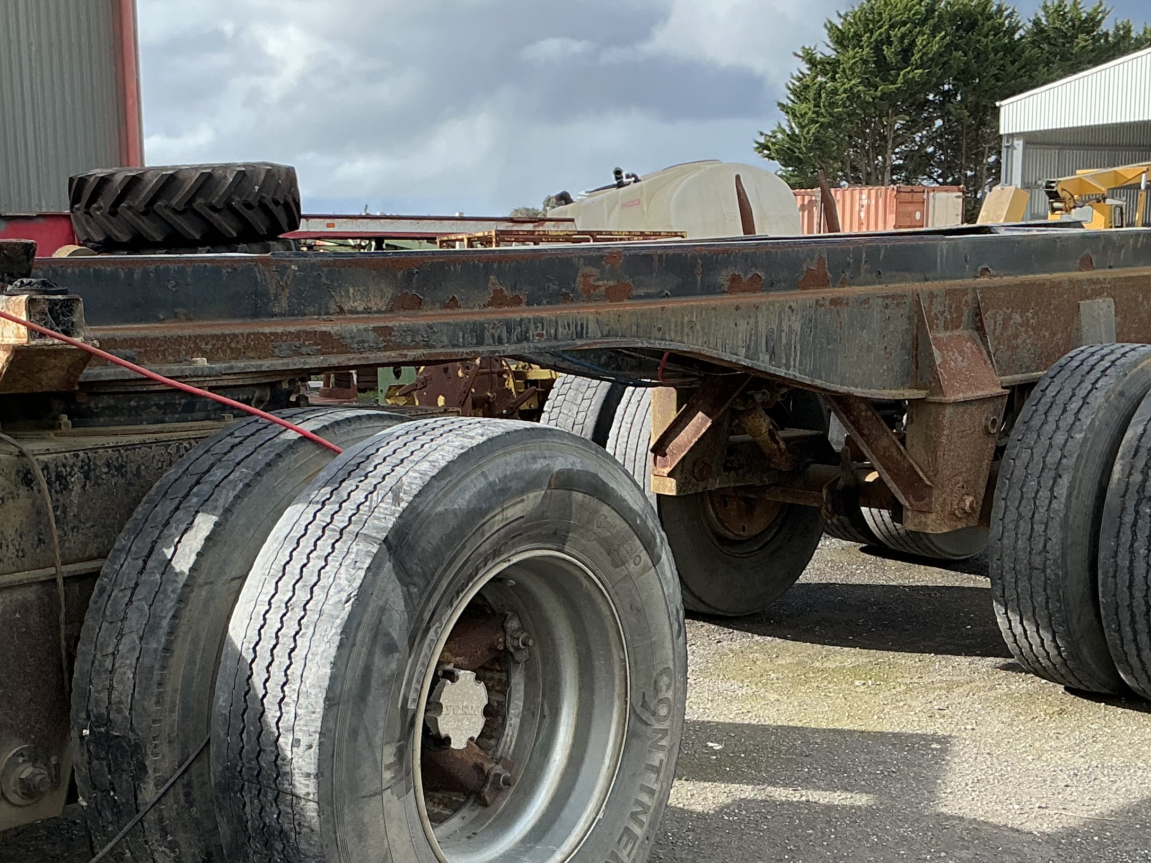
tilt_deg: -9.4
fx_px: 1729
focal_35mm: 52
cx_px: 579
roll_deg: +0.5
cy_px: 569
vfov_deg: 27.9
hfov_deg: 36.8
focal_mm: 3
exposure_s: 1/568
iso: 25
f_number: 1.8
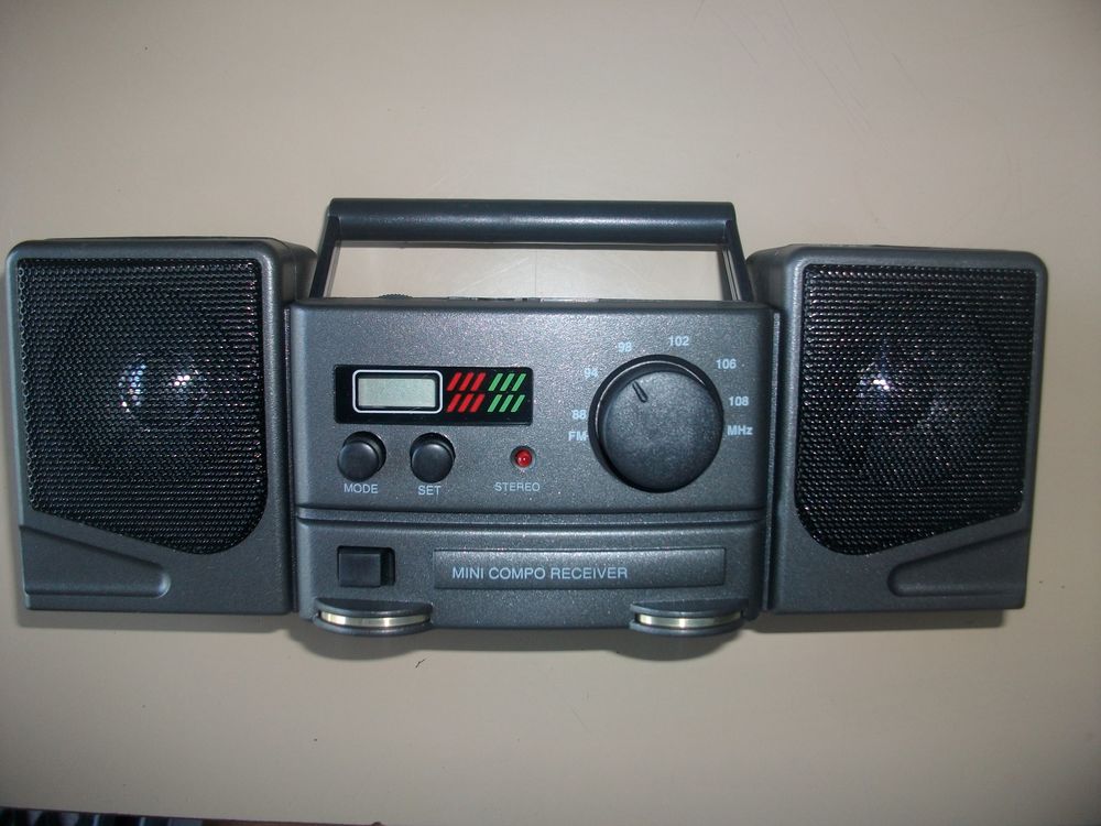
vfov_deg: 44.2
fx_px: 1018
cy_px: 413
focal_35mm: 32
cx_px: 550
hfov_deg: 56.8
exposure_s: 1/40
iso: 80
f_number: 2.9
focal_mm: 5.7
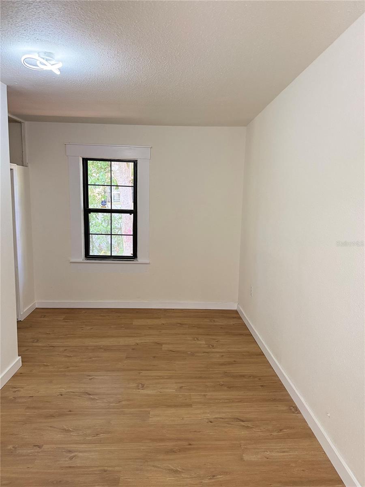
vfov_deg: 71.6
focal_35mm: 24
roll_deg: -2.1
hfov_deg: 56.8
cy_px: 244
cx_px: 182
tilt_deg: -6.3
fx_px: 337
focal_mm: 6.76
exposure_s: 1/71
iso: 200
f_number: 1.78
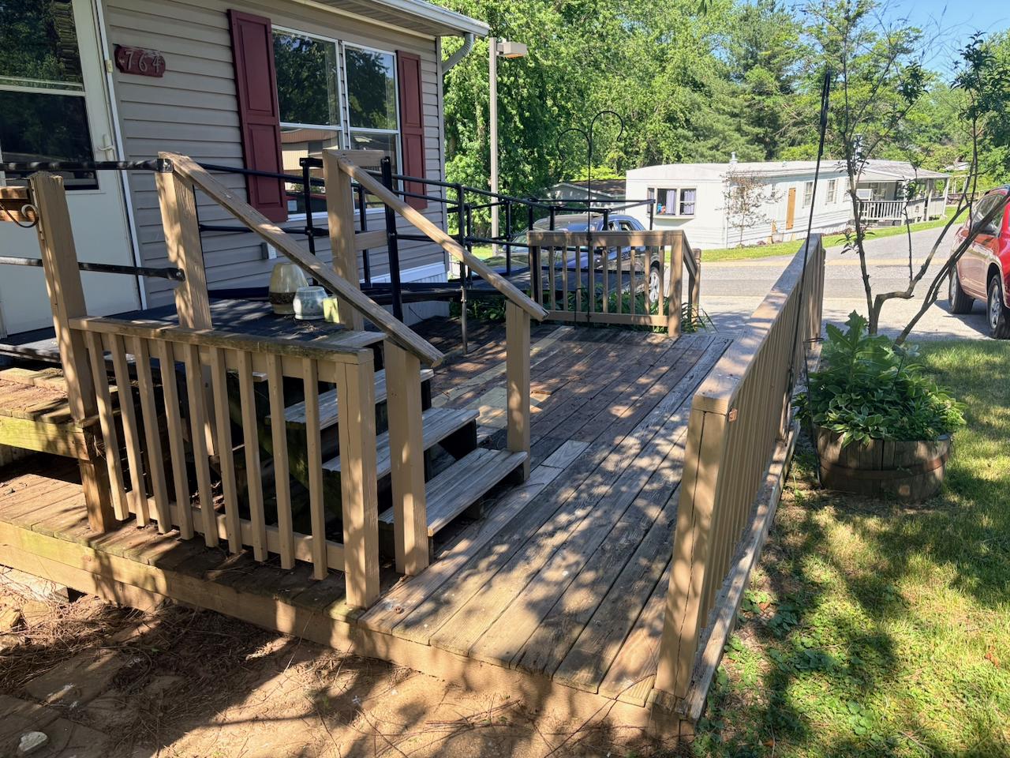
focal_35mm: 26
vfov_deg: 53.1
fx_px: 759
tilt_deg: -14.5
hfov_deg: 67.3
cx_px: 505
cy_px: 379
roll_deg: +1.8
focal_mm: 5.96
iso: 64
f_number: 1.6
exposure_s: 1/895
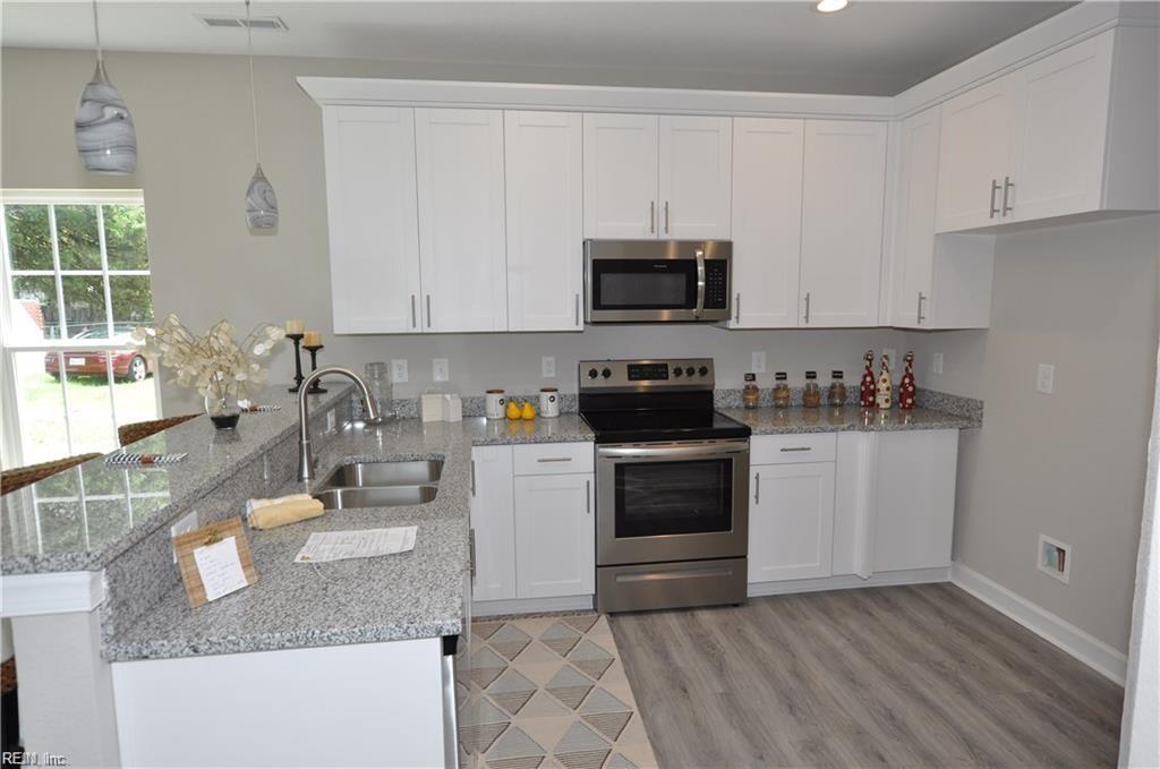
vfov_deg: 59.3
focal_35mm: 21
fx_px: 675
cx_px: 580
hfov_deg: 81.3
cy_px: 384
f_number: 5
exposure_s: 1/100
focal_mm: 14
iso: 400
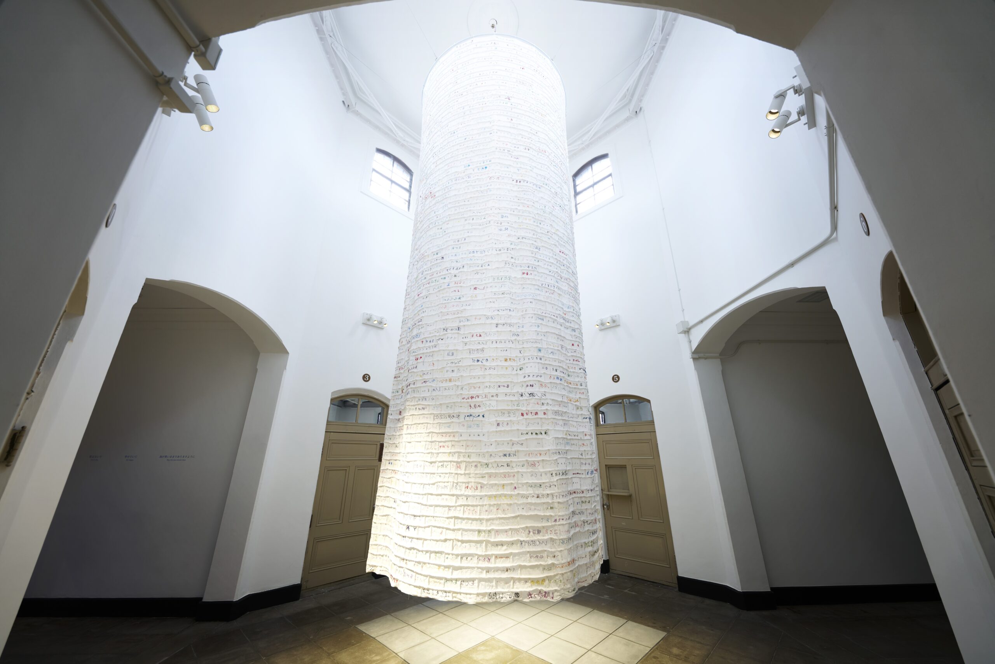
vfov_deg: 90.0
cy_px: 332
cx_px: 498
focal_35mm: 12
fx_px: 332
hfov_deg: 112.6
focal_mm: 12
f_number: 4
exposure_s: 1/10
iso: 125
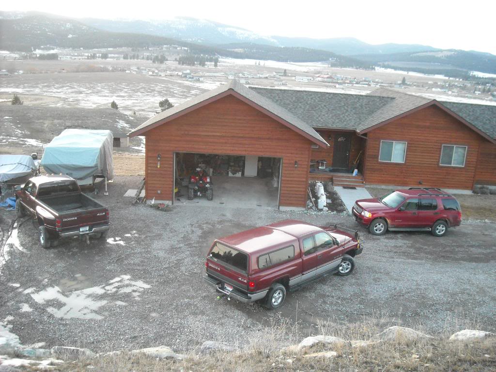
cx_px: 248
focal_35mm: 35
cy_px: 186
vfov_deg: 40.7
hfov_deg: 52.6
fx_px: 502
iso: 383
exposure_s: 1/148
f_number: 2.8
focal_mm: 5.7
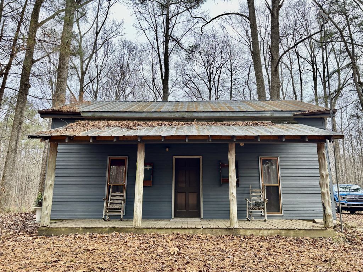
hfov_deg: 67.3
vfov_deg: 53.1
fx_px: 273
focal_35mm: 26
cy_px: 136
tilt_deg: +12.1
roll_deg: -0.5
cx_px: 182
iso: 50
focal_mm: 5.96
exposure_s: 1/172
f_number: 1.6
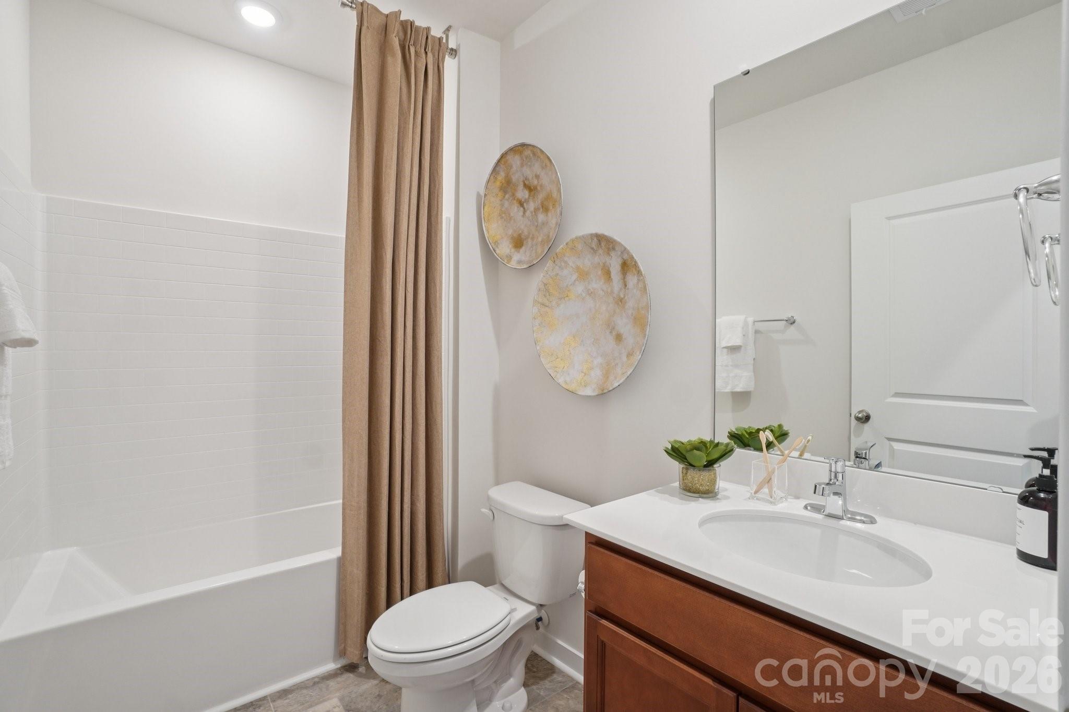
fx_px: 445
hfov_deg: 100.4
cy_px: 356
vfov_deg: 77.3
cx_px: 534
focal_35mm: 15
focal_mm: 10
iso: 400
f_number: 8
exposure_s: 1/10
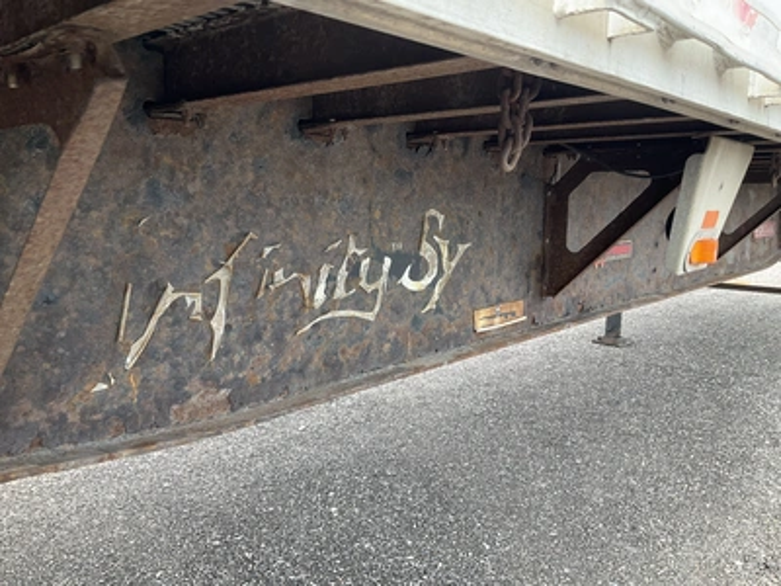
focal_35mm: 29
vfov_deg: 48.2
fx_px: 654
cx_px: 390
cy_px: 293
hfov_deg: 61.7
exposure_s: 1/154
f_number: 1.8
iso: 20
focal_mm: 3
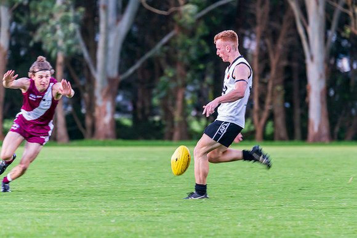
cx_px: 198
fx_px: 3299
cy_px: 116
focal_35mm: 333
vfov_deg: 4.1
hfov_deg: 6.2
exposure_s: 1/200
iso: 1600
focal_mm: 300
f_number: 5.6
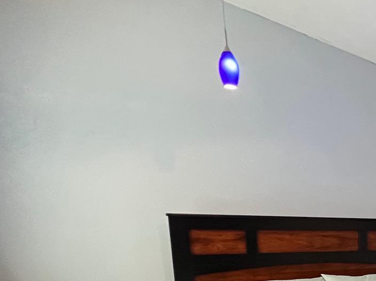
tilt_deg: -9.1
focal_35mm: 38
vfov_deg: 33.2
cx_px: 496
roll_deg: -0.2
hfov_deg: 34.0
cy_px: 305
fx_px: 413
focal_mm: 1.57
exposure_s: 1/60
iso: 640
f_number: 1.8
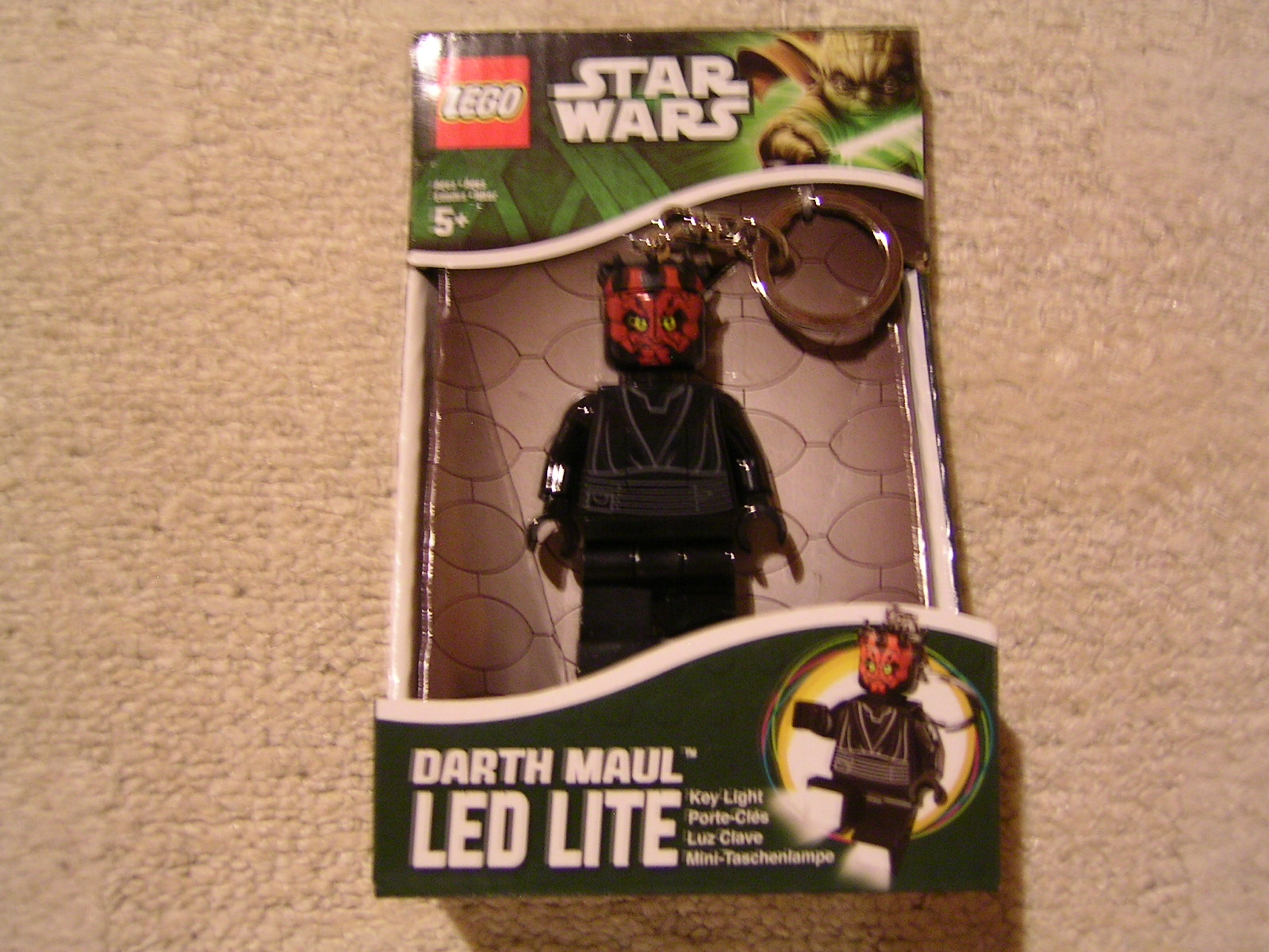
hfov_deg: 51.4
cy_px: 476
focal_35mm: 36
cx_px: 634
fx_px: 1320
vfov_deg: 39.7
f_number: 2.8
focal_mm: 5.6
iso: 100
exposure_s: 1/2.2
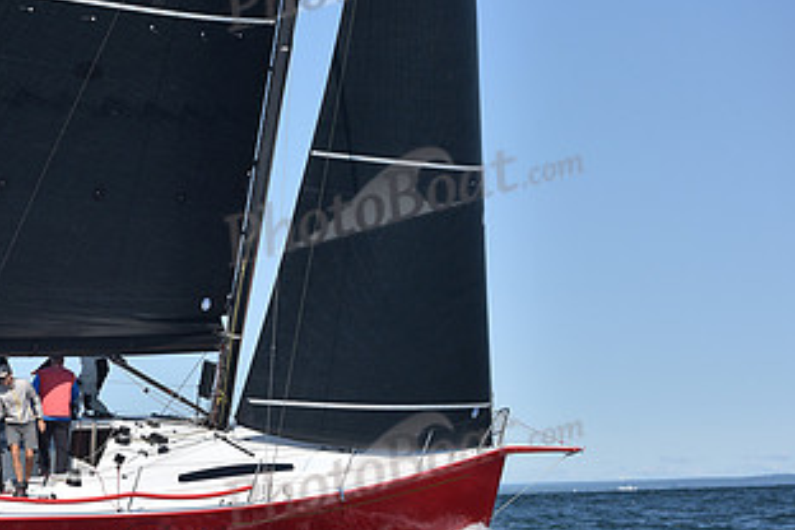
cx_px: 94
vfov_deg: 10.5
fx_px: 2871
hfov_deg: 15.6
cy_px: 368
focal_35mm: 130
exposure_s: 1/3200
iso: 250
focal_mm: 70
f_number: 4.5
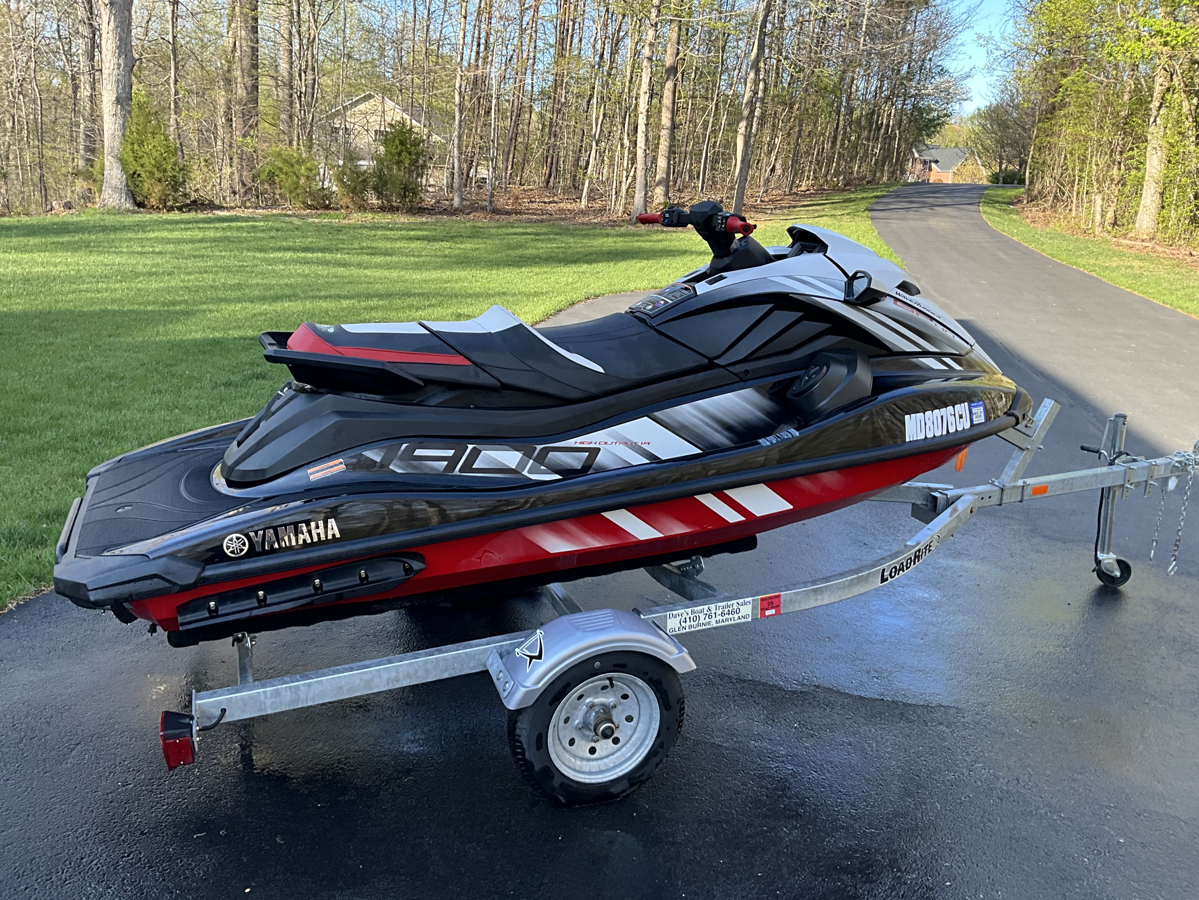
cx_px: 600
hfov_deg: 61.7
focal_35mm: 29
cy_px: 450
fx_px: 1004
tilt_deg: -13.8
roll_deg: -3.6
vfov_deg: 48.2
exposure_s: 1/168
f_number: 1.8
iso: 20
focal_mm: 3
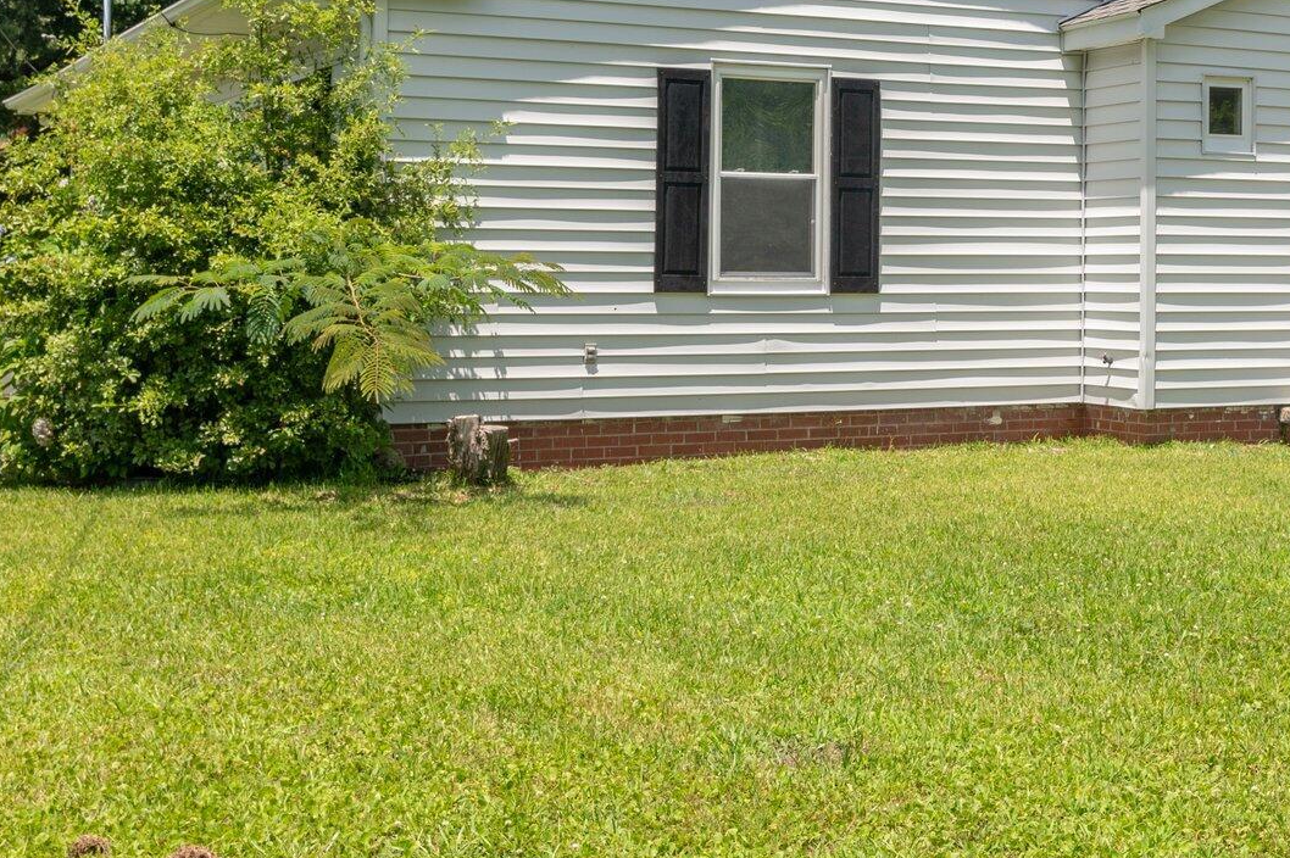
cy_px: 176
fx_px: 2149
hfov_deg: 33.0
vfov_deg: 22.3
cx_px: 911
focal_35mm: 60
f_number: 8
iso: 250
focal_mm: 31
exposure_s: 1/500
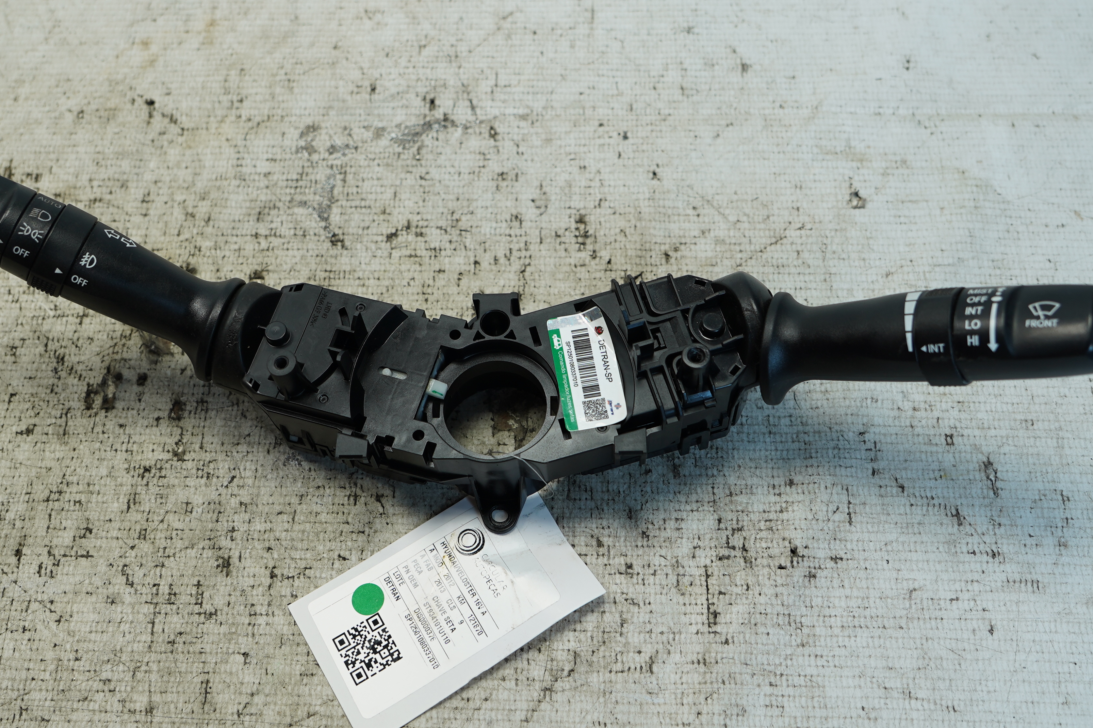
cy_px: 360
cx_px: 525
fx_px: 1214
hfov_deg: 48.5
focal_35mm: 40
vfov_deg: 33.4
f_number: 4
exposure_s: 1/60
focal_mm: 23
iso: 160
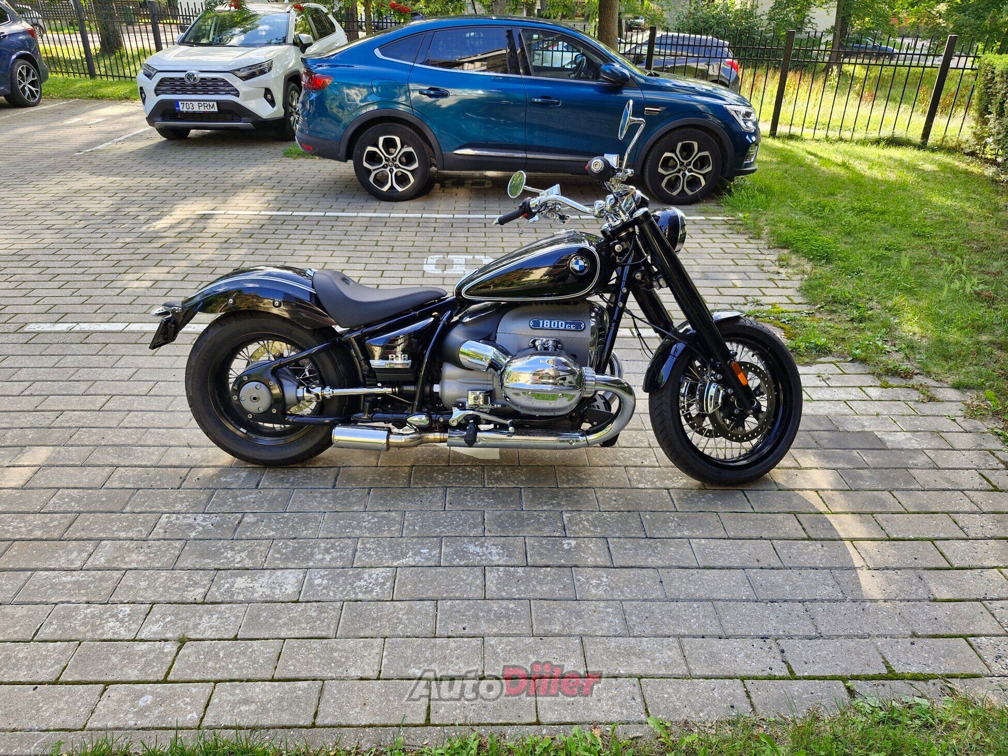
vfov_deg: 58.9
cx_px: 504
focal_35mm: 23
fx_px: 670
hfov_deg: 73.9
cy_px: 378
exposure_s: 1/180
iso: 50
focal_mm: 5.54
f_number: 1.8
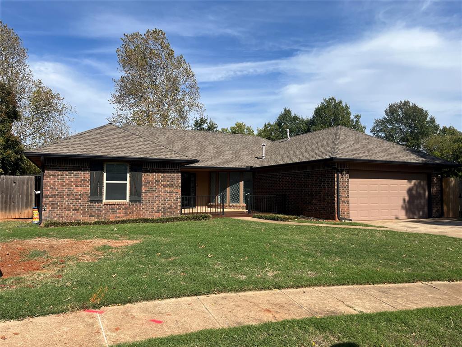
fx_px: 347
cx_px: 231
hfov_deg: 67.3
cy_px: 174
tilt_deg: +3.5
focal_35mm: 26
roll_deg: +0.2
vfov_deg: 53.1
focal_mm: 5.1
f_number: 1.6
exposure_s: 1/4651
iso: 50
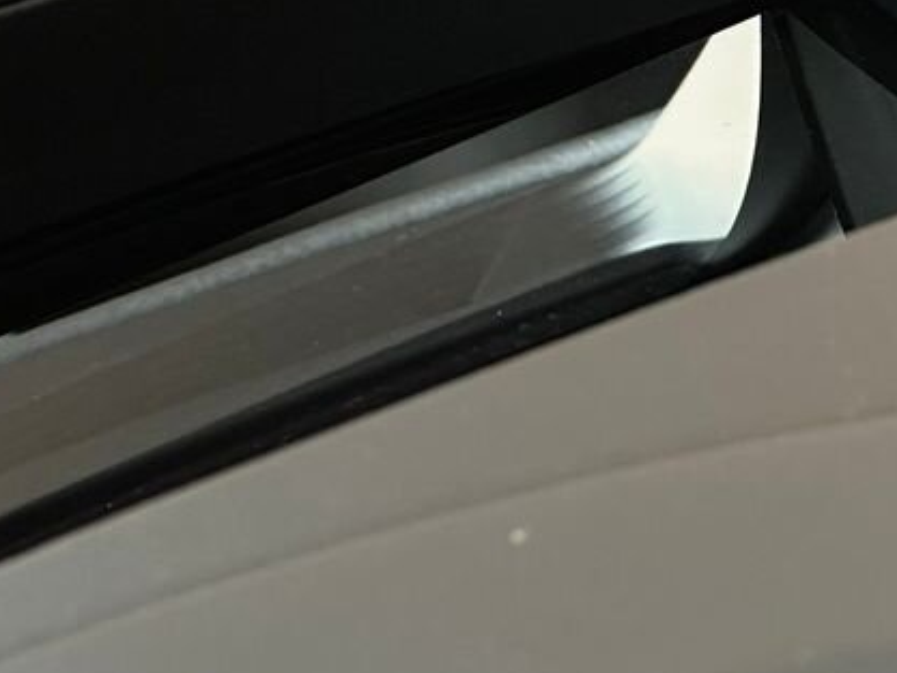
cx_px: 181
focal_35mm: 189
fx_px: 4899
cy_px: 120
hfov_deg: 10.4
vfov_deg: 7.8
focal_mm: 9
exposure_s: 1/34
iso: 500
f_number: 2.8
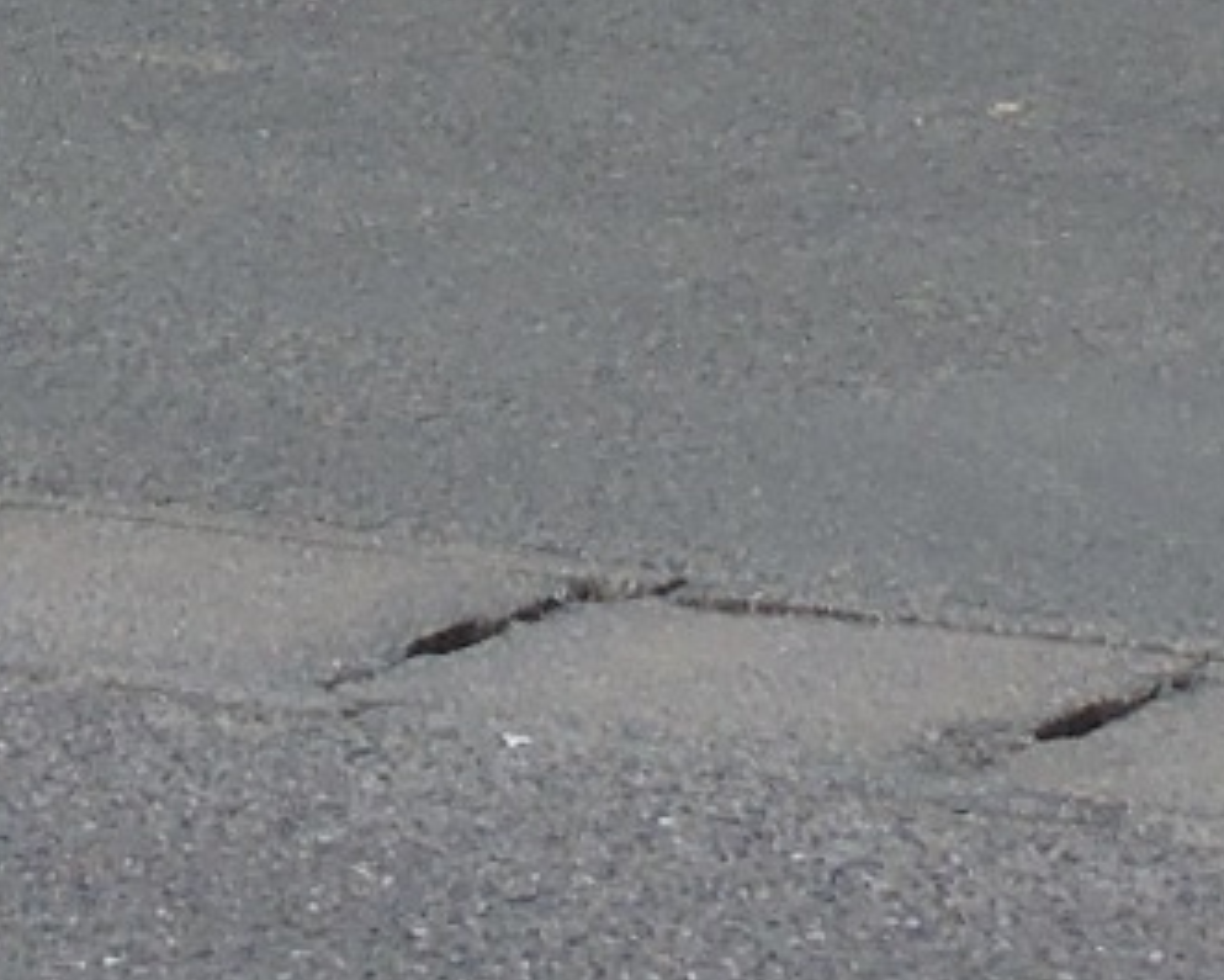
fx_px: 9711
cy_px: -2045
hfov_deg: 7.2
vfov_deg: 5.4
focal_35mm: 268
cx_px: -288
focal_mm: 7.2
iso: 100
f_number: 3.8
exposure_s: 1/320
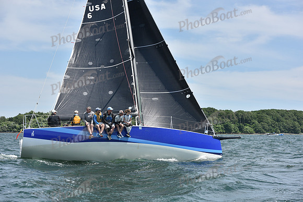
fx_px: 589
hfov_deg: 28.8
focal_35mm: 70
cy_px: 101
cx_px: 152
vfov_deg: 19.5
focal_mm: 70
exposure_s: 1/1250
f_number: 6.3
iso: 250
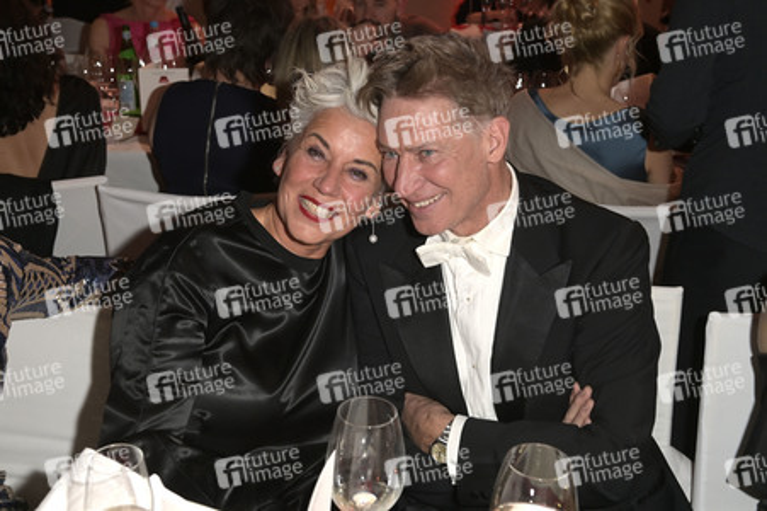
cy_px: 256
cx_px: 384
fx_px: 894
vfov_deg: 31.8
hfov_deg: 46.4
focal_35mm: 42
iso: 1000
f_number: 5.6
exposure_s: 1/100
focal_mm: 42
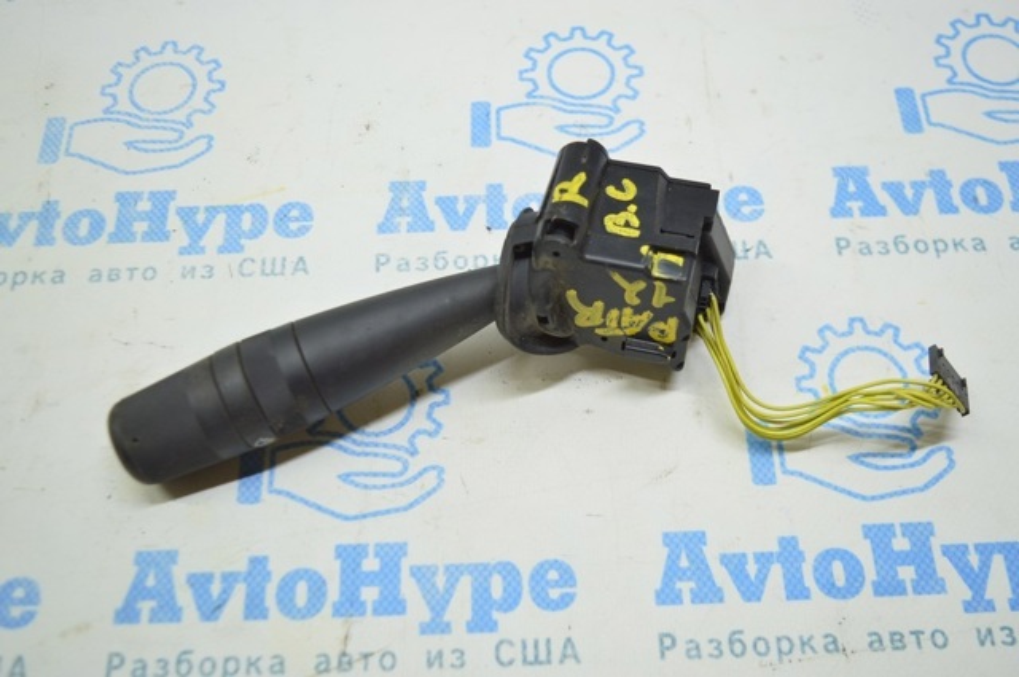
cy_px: 338
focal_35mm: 38
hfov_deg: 51.3
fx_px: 1060
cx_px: 510
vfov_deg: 35.4
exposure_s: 1/40
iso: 400
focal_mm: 25
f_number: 4
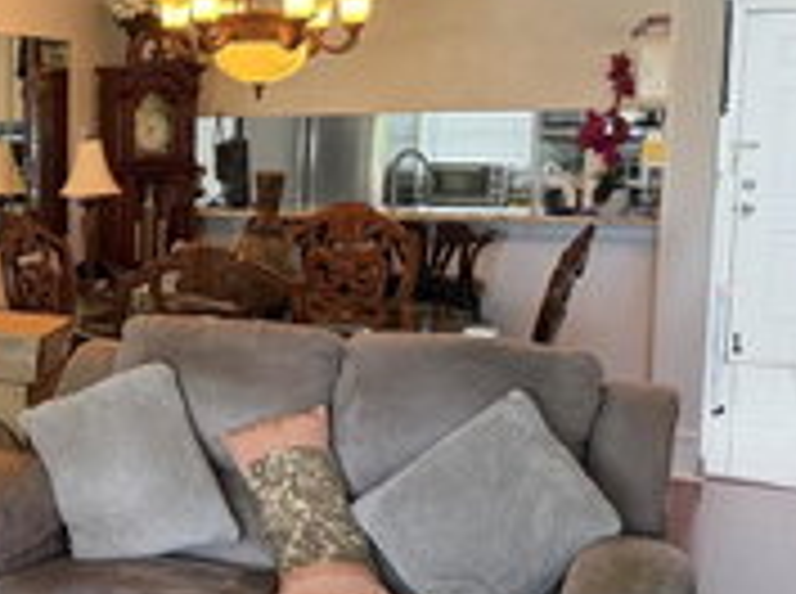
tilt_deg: -7.3
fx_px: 1331
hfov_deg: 29.5
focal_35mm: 58
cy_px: 297
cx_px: -115
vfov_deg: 25.1
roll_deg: +0.8
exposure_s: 1/60
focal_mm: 6.76
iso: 400
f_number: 1.78
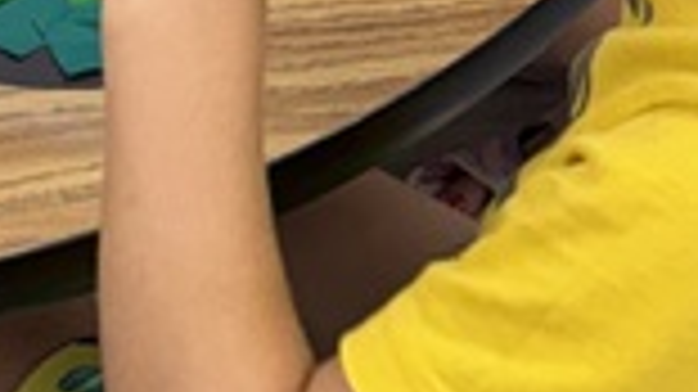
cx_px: -752
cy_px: -816
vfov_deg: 6.4
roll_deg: +4.7
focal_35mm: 173
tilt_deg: -31.8
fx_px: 3200
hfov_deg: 11.2
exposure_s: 1/120
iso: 125
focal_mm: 6.76
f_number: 1.78
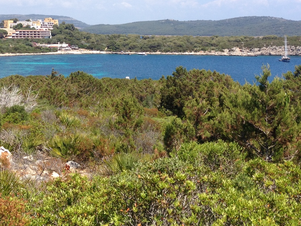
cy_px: 21
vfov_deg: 22.4
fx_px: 556
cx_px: 121
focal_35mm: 64
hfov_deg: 30.2
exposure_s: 1/1534
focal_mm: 4.28
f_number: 2.4
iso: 50
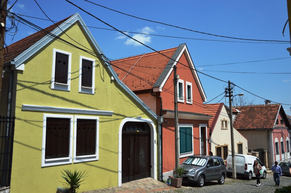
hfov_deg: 57.3
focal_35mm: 33
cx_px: 146
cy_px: 96
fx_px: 267
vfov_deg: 39.9
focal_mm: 22
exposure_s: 1/1600
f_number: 3.8
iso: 100
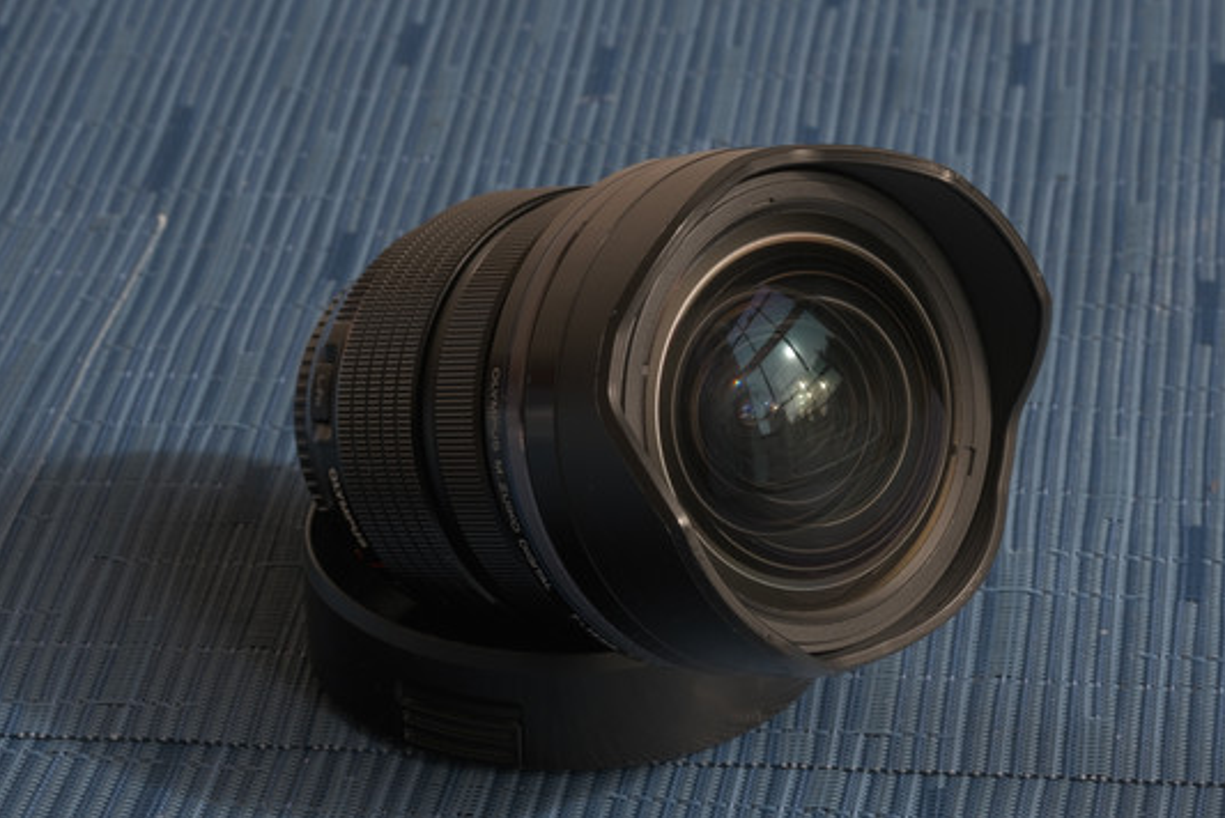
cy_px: 415
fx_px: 5515
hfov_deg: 12.7
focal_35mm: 162
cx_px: 733
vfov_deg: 8.5
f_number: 16
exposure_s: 1/6.5
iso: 160
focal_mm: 90
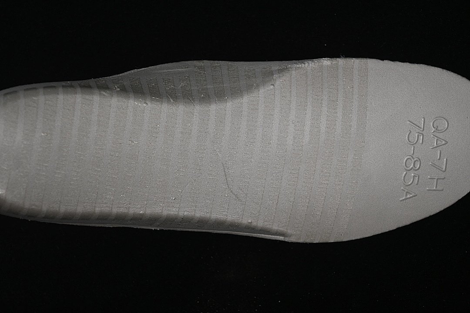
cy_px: 156
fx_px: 979
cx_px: 235
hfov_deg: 27.0
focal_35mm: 75
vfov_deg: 18.2
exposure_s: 1/80
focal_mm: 50
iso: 160
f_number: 7.1
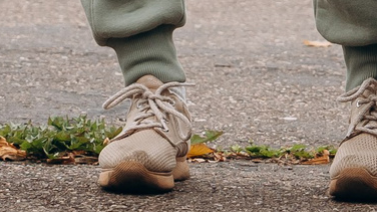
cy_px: -576
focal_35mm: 588
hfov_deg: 3.7
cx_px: 551
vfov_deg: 2.0
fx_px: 5875
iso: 400
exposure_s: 1/800
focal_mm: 77
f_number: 4
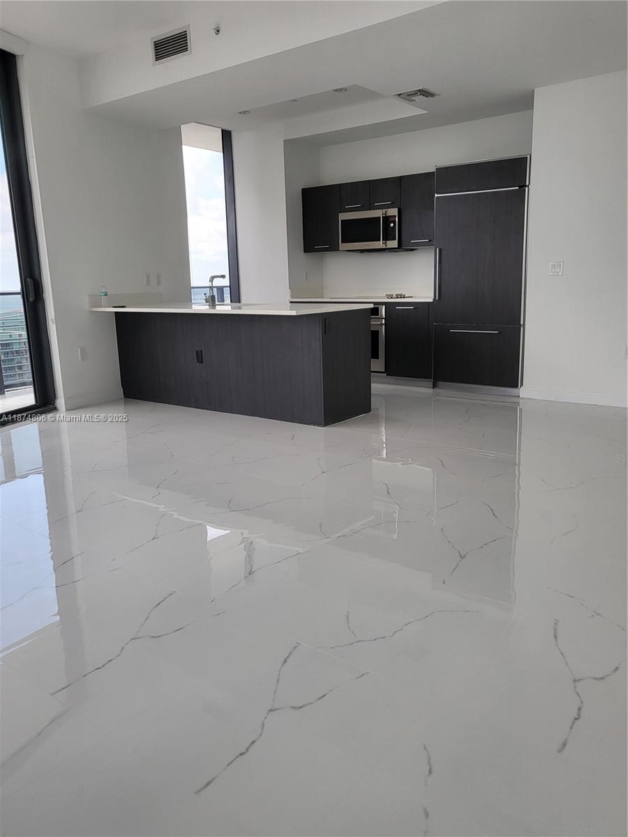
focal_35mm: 26
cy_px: 418
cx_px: 314
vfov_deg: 67.3
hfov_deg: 53.1
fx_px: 629
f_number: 1.8
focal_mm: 4.25
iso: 50
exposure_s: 1/296
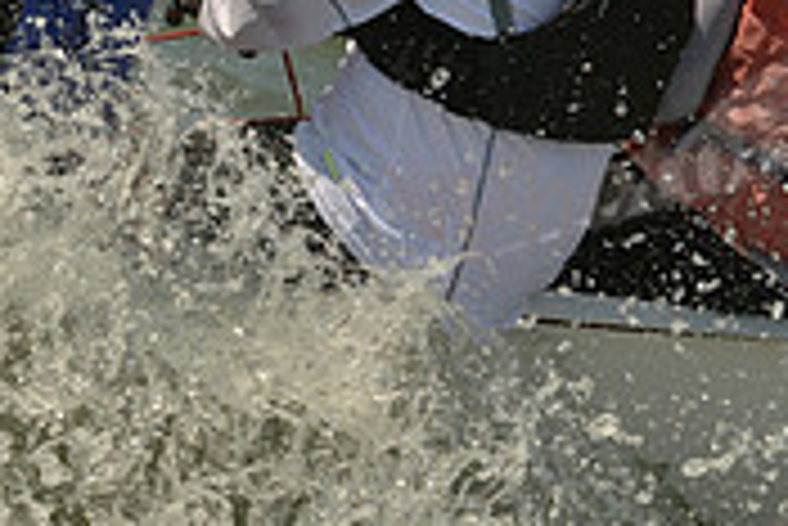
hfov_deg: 3.1
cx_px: 221
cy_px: -25
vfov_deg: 2.1
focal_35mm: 664
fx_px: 14546
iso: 400
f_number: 10
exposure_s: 1/1250
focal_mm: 200
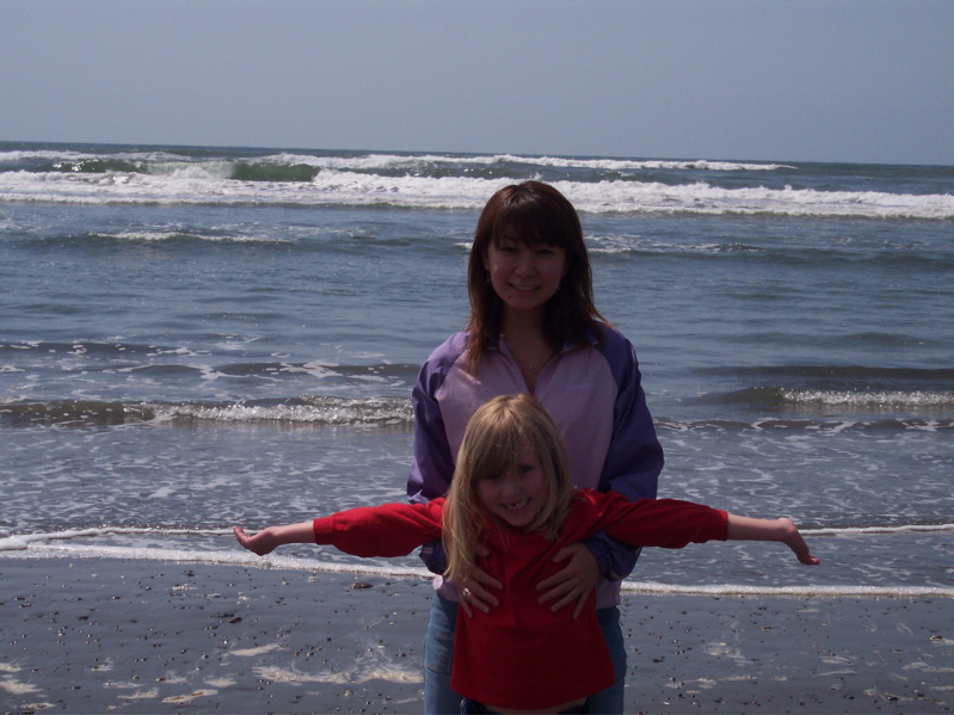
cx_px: 477
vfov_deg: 16.6
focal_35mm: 89
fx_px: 2452
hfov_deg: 22.0
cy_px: 358
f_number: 6.7
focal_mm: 18.7
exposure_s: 1/1000
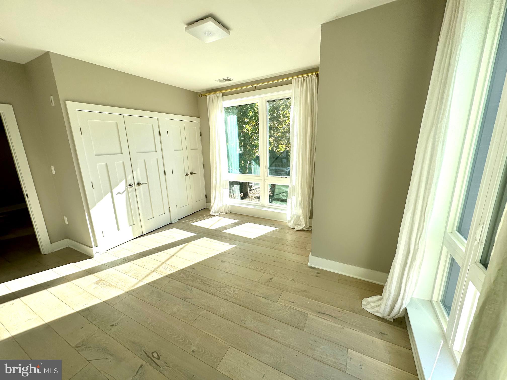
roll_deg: +1.3
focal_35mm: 14
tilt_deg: -14.8
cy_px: 190
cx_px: 254
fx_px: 205
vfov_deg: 85.7
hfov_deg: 102.1
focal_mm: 2.22
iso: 40
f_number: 2.2
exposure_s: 1/744
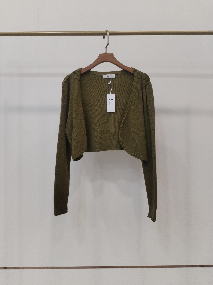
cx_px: 106
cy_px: 142
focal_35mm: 29
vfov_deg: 61.7
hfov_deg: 48.2
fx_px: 238
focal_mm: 4.75
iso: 294
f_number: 1.8
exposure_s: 1/60
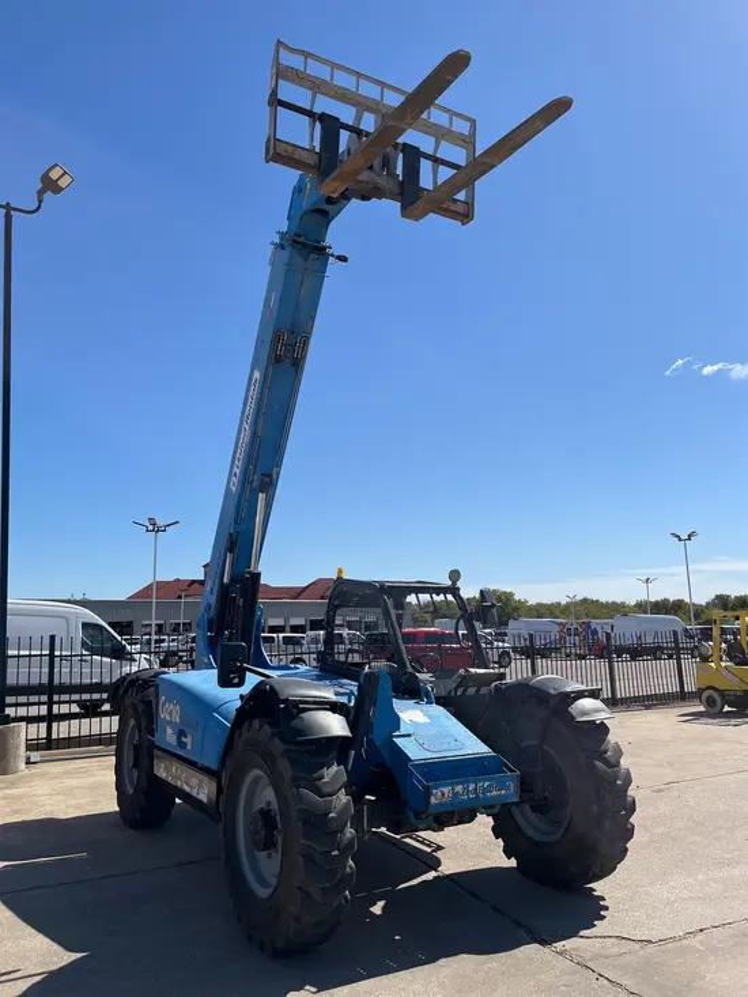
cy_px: 498
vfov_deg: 67.3
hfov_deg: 53.1
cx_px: 374
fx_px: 749
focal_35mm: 26
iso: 50
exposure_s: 1/4651
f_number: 1.6
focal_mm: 5.1
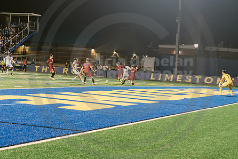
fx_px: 602
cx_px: 123
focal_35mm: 91
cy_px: 67
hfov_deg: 22.4
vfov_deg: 15.0
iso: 2500
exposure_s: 1/160
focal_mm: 70
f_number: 4
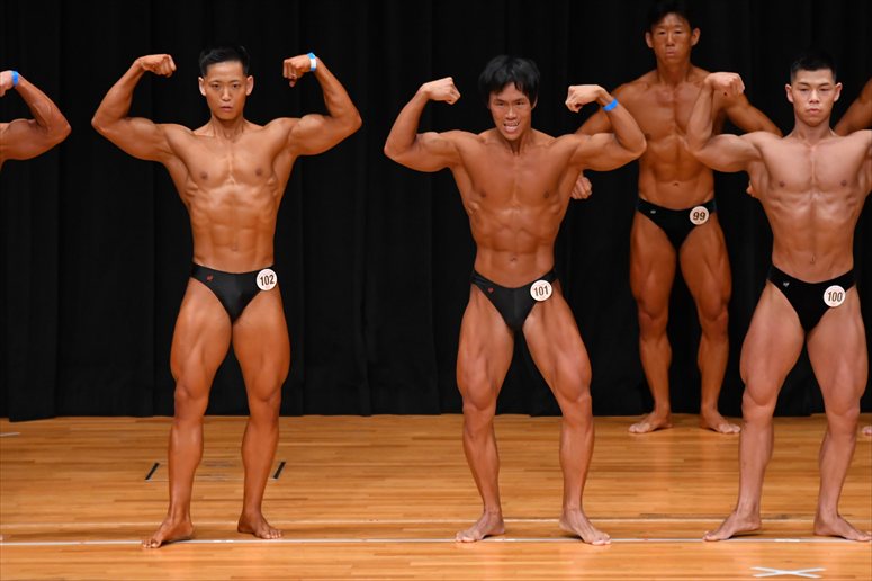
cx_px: 436
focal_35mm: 270
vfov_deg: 5.1
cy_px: 290
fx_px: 6537
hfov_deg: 7.6
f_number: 5.6
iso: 3200
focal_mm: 180
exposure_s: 1/400
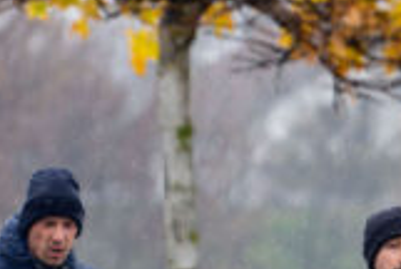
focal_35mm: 1013
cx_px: 531
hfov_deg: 2.0
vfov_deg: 1.4
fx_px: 11304
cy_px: 478
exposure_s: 1/500
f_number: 4
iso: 500
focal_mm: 200
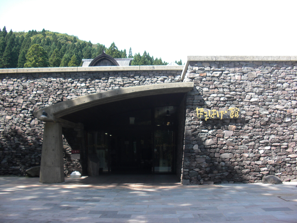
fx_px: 309
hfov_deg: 51.4
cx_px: 148
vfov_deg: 39.7
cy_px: 112
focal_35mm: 36
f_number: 2.8
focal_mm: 6.3
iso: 50
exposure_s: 1/250
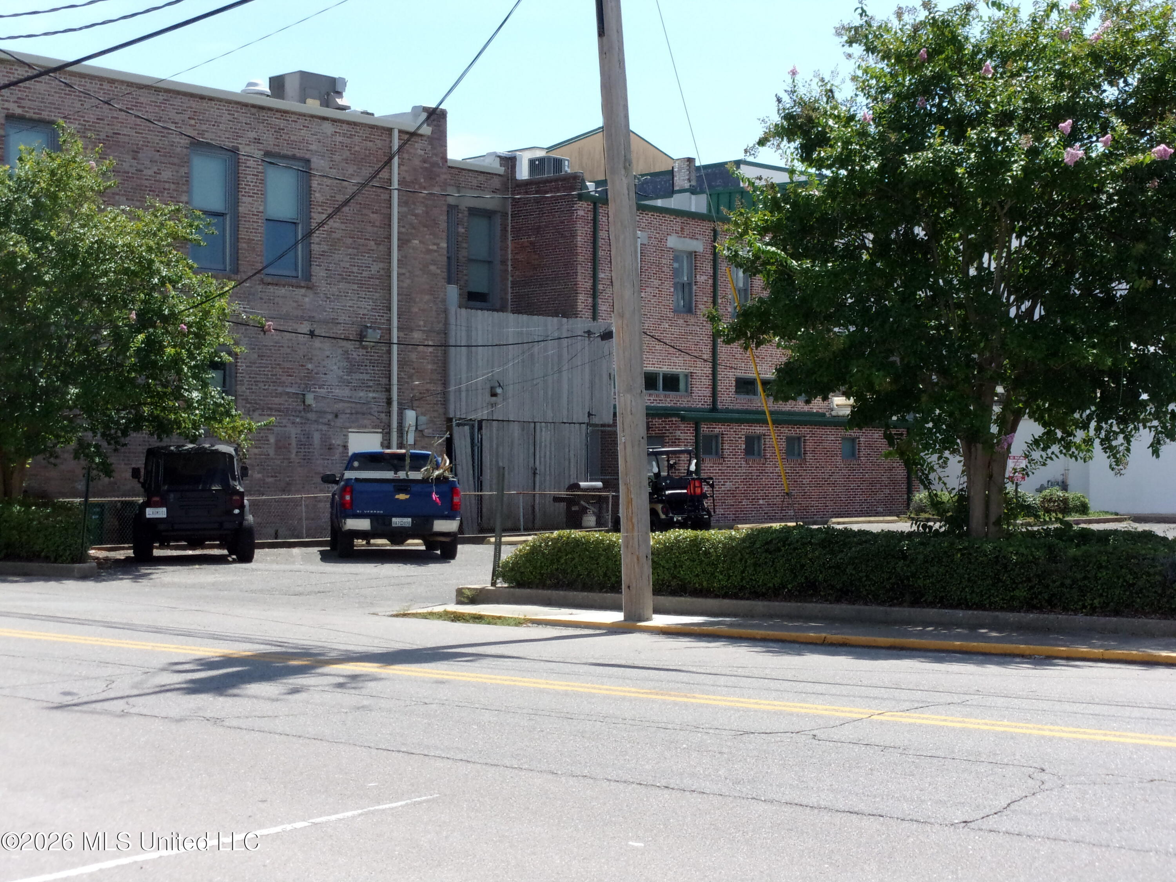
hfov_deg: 30.3
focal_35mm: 64
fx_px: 2174
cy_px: 441
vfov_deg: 22.9
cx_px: 588
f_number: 13.7
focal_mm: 11.5
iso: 200
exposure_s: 1/140
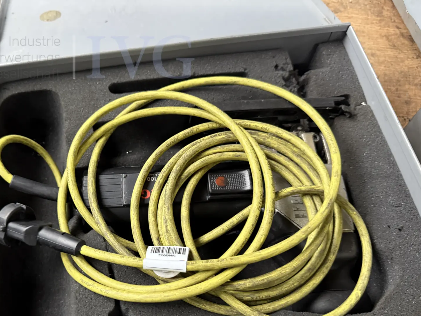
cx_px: 153
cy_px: 204
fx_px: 389
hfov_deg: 56.0
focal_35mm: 32
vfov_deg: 43.7
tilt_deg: -63.4
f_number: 1.78
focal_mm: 6.76
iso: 500
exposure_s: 1/50
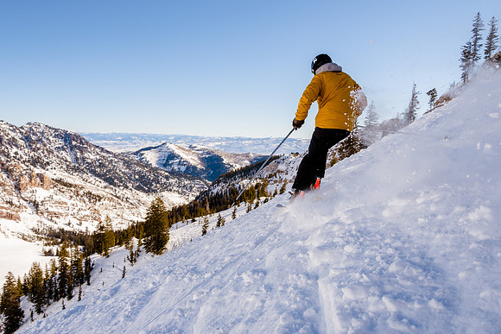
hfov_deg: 65.8
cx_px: 250
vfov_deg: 46.7
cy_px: 167
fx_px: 387
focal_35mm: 28
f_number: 8
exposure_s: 1/800
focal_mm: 18
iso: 160
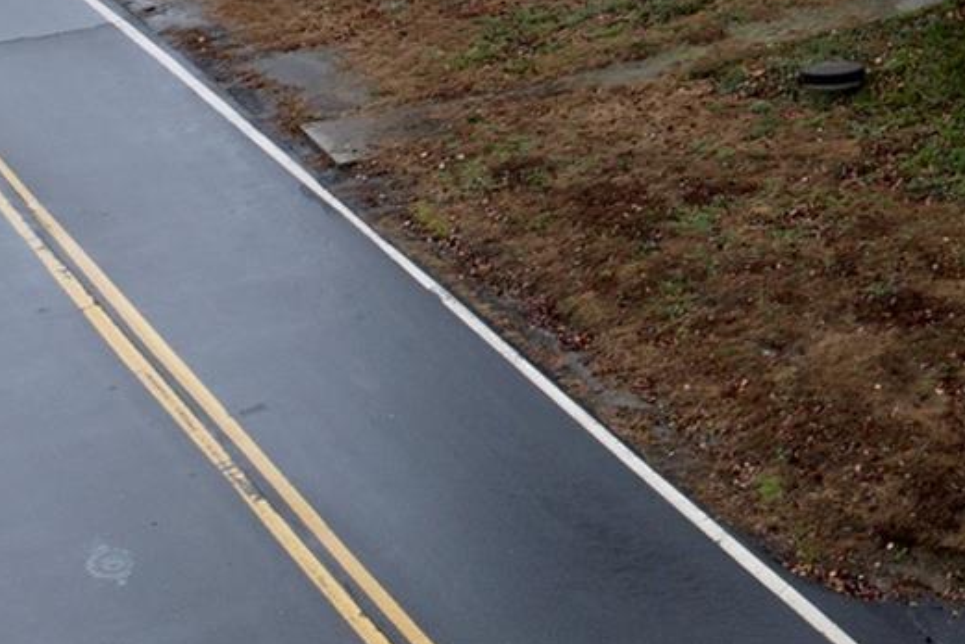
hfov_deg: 18.7
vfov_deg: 13.1
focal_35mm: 98
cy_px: -388
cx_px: 1387
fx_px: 2628
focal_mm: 12.29
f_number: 2.8
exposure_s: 1/800
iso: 370
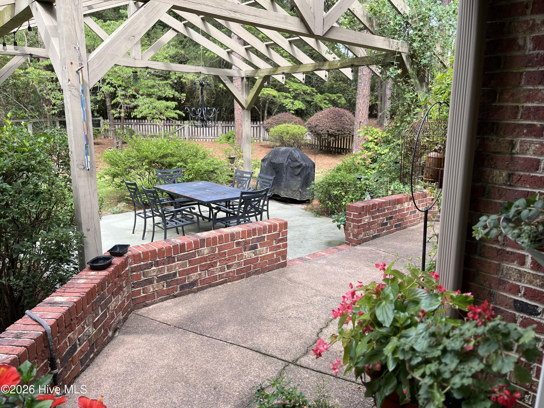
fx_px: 409
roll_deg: -0.4
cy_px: 204
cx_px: 272
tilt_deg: -13.1
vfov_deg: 53.1
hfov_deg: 67.3
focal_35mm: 26
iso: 50
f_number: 1.6
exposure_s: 1/374
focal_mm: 5.1
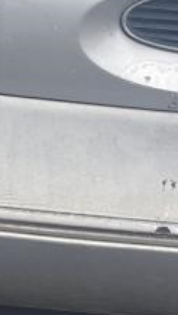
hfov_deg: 7.3
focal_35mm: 166
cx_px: 110
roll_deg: -2.7
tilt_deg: -23.1
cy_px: -14
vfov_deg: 12.8
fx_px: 1390
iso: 50
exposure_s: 1/1808
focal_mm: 5.7
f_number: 1.5
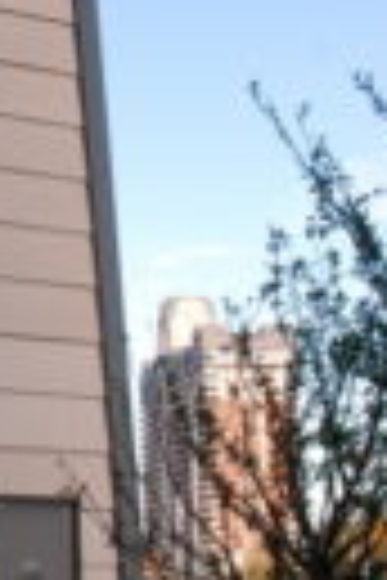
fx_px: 1693
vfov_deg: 19.4
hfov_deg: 12.5
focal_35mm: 105
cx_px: -169
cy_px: 162
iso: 250
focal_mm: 18
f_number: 13
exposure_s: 1/100
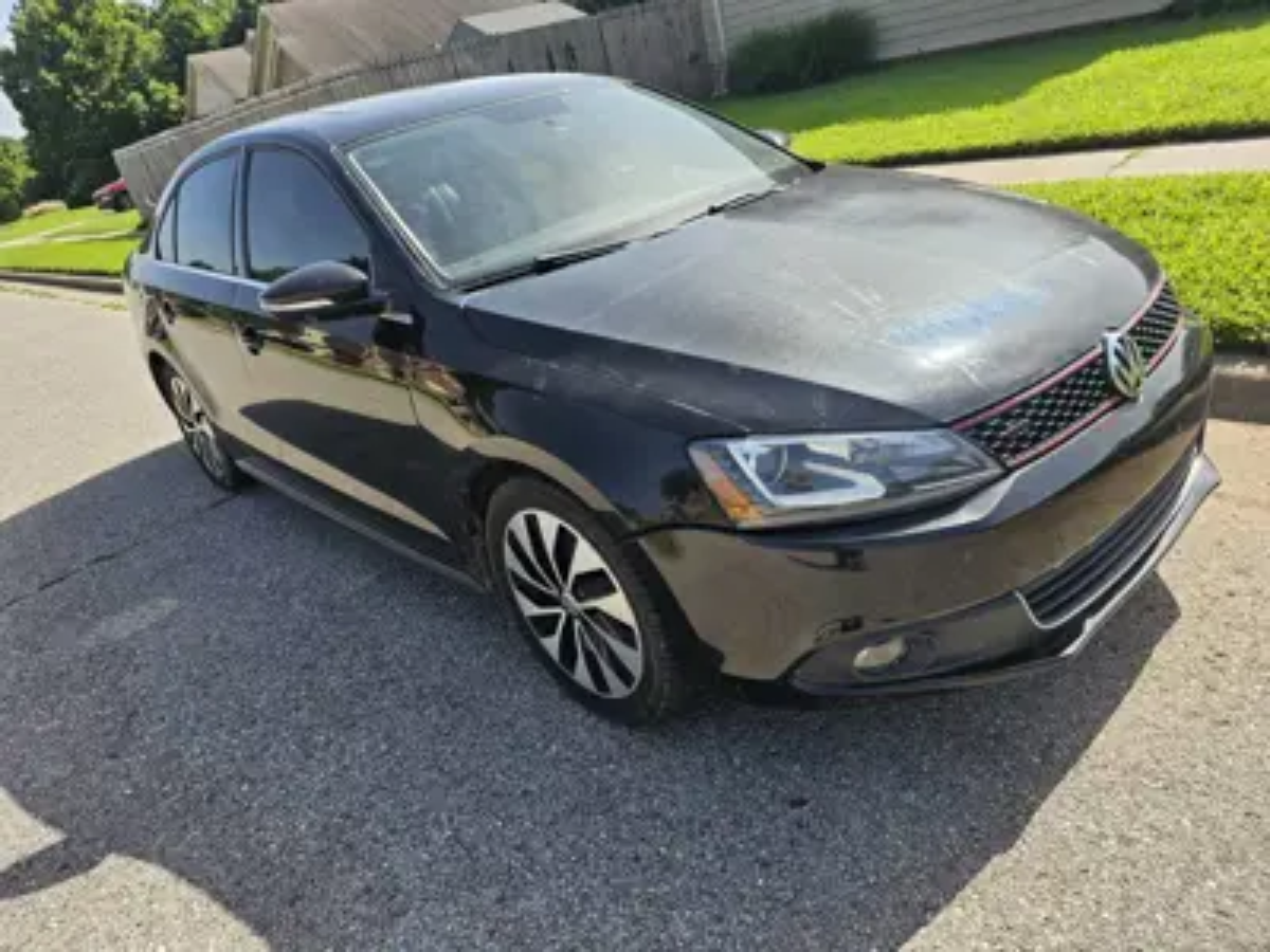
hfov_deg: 73.9
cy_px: 476
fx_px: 844
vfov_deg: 58.9
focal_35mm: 23
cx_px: 635
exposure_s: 1/305
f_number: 1.7
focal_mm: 6.3
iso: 10
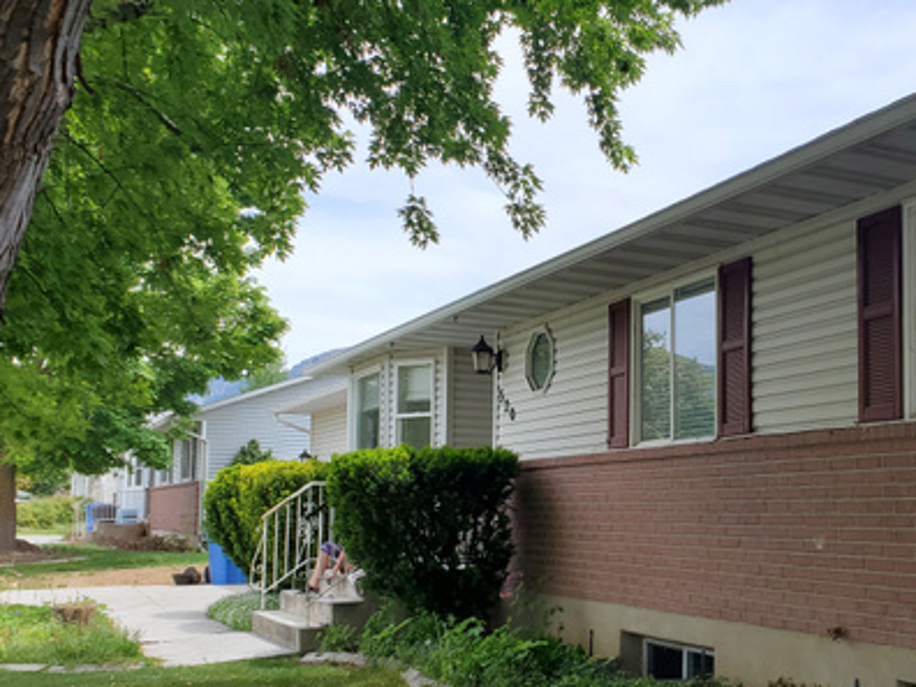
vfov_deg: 34.1
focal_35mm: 42
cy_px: 437
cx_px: 634
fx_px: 1111
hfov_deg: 43.9
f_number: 2.4
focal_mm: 4.3
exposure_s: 1/1120
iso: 50
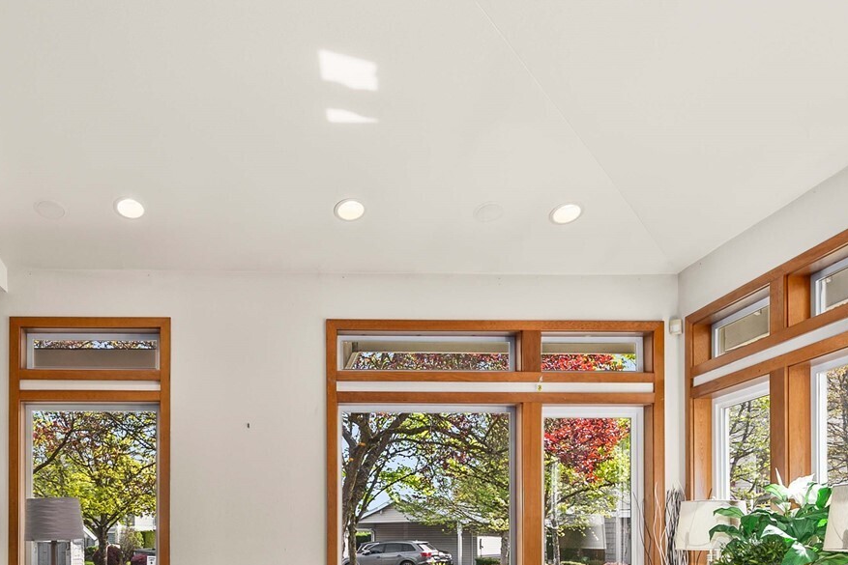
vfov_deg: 40.5
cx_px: 302
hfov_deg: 62.5
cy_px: 539
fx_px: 683
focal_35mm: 29
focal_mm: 15
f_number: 7.1
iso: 1000
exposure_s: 1/30
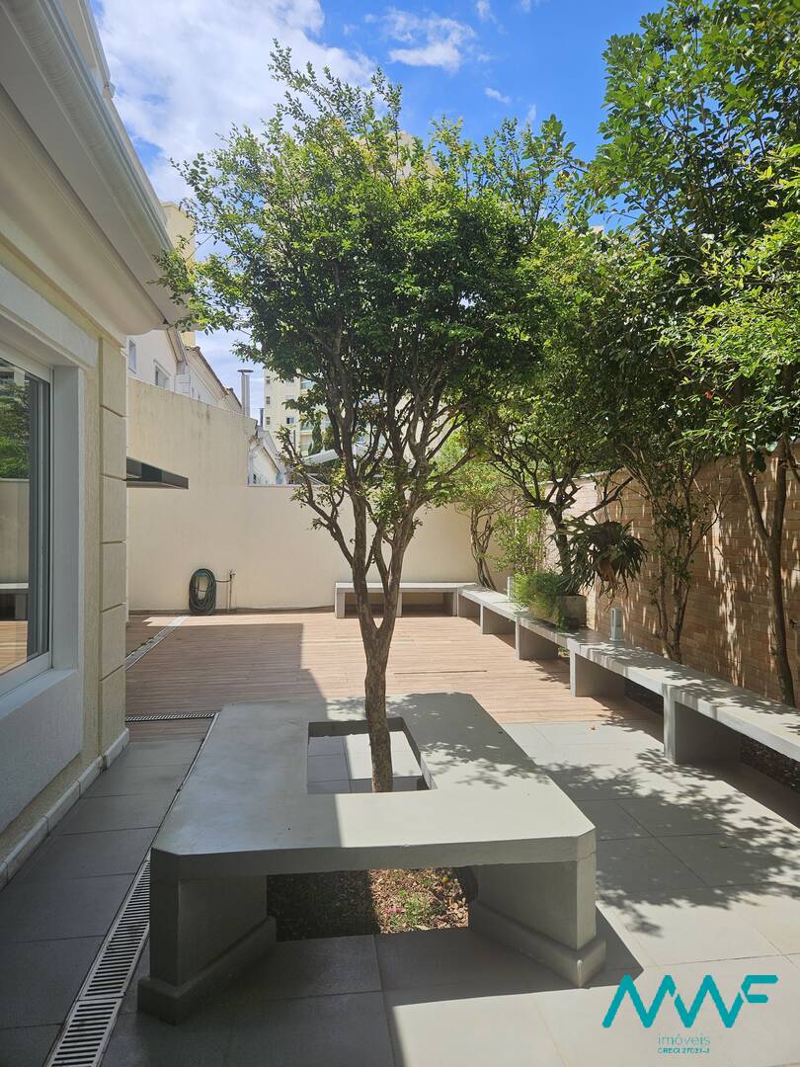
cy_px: 534
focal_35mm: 23
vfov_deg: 73.9
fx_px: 709
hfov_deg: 58.9
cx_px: 400
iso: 25
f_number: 1.8
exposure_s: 1/1894
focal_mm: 5.4
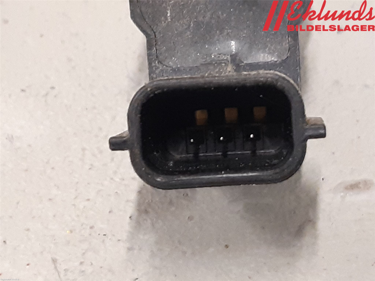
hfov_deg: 67.3
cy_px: 140
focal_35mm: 26
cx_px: 188
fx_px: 282
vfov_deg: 53.1
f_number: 1.7
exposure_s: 1/50
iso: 320
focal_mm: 3.93
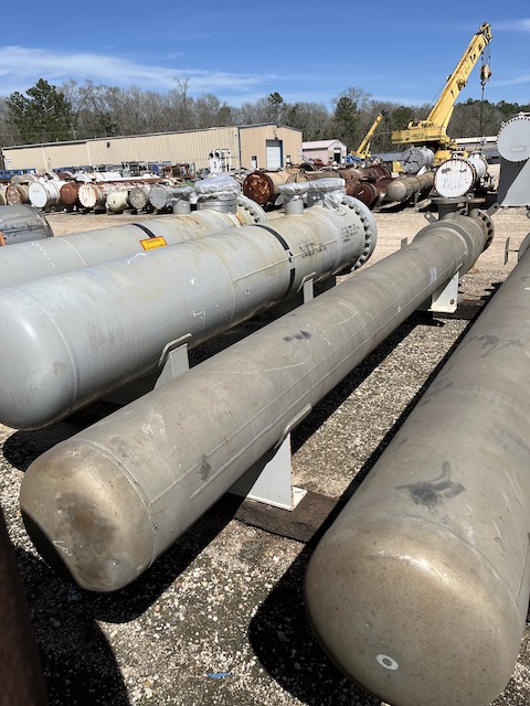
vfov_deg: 67.3
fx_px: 531
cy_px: 353
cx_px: 265
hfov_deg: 53.1
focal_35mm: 26
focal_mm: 5.1
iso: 50
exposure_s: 1/4854
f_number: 1.6
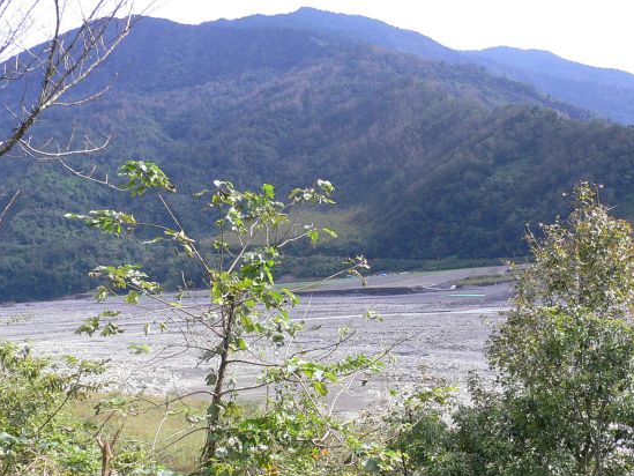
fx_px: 934
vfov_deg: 28.3
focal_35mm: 51
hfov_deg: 37.5
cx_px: 293
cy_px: 327
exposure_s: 1/125
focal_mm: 5.8
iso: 80
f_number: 5.6
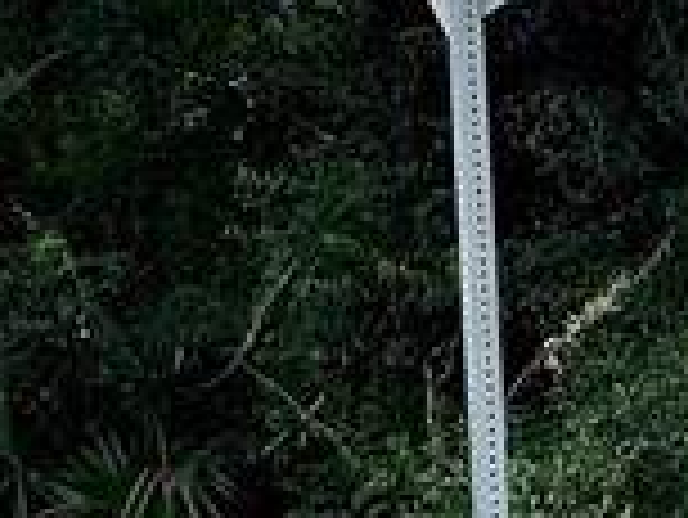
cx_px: 679
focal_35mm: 87
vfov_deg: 17.0
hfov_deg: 21.7
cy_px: 232
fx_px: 1730
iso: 32
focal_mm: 1.57
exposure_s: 1/364
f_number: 1.8
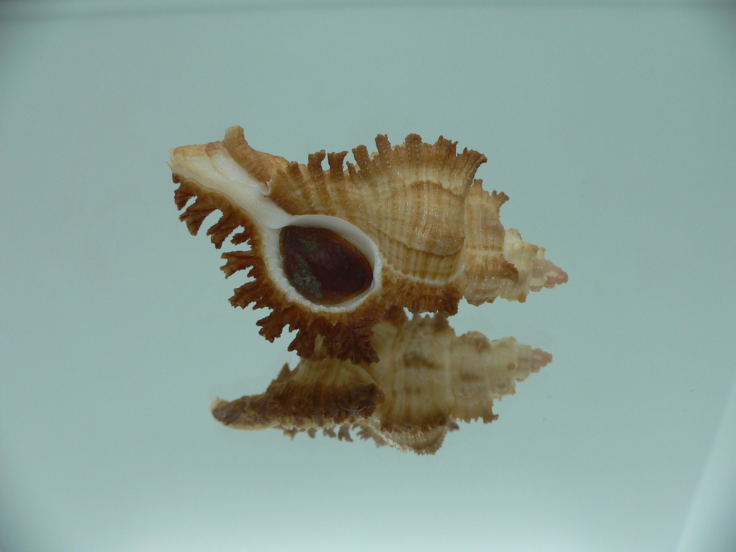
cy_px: 276
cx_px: 368
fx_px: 744
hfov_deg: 52.6
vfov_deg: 40.7
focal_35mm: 35
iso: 80
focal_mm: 4.6
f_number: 2.8
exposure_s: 1/60
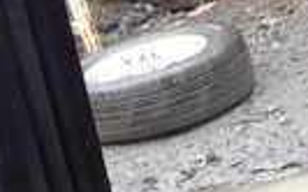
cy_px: 185
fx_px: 1200
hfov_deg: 12.6
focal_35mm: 143
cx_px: -333
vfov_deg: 9.1
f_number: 3.2
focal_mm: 5.4
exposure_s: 1/80
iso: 100
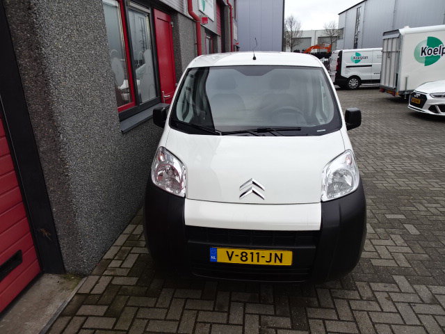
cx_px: 222
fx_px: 309
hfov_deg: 71.6
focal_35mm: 24
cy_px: 167
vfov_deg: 56.8
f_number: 3.5
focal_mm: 4.25
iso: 80
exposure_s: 1/80
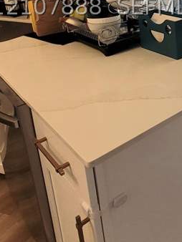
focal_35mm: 41
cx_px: 258
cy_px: 6
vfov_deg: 40.7
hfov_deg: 27.1
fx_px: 287
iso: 100
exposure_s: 1/60.2
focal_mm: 1.74
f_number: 2.2
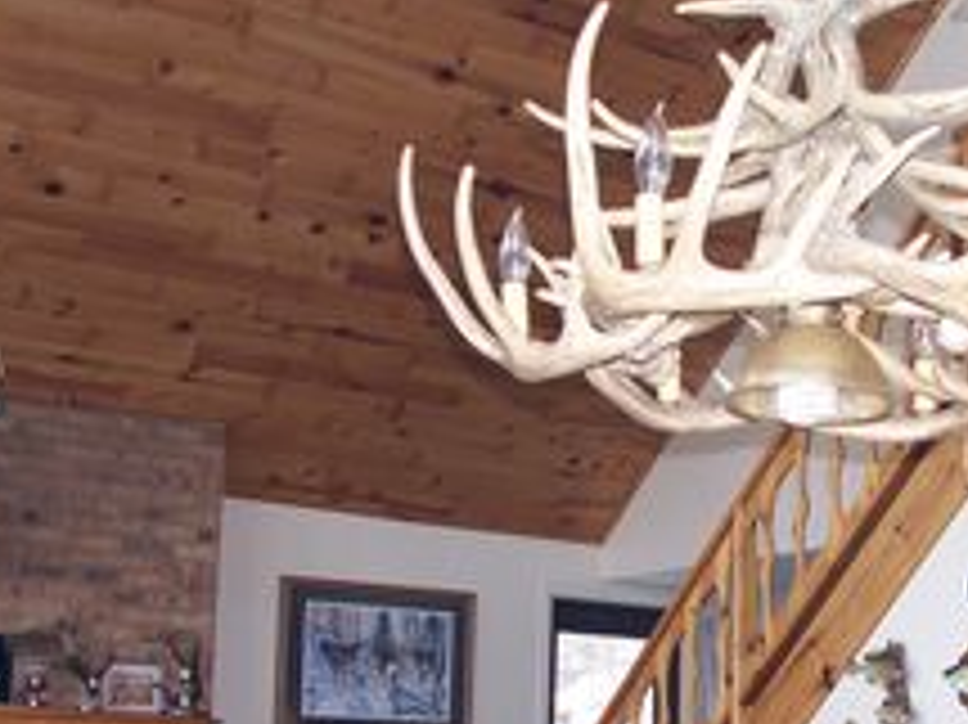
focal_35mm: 60
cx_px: 765
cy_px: 607
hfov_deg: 31.4
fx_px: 1677
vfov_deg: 23.9
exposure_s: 1/60
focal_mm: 6
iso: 140
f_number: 2.8
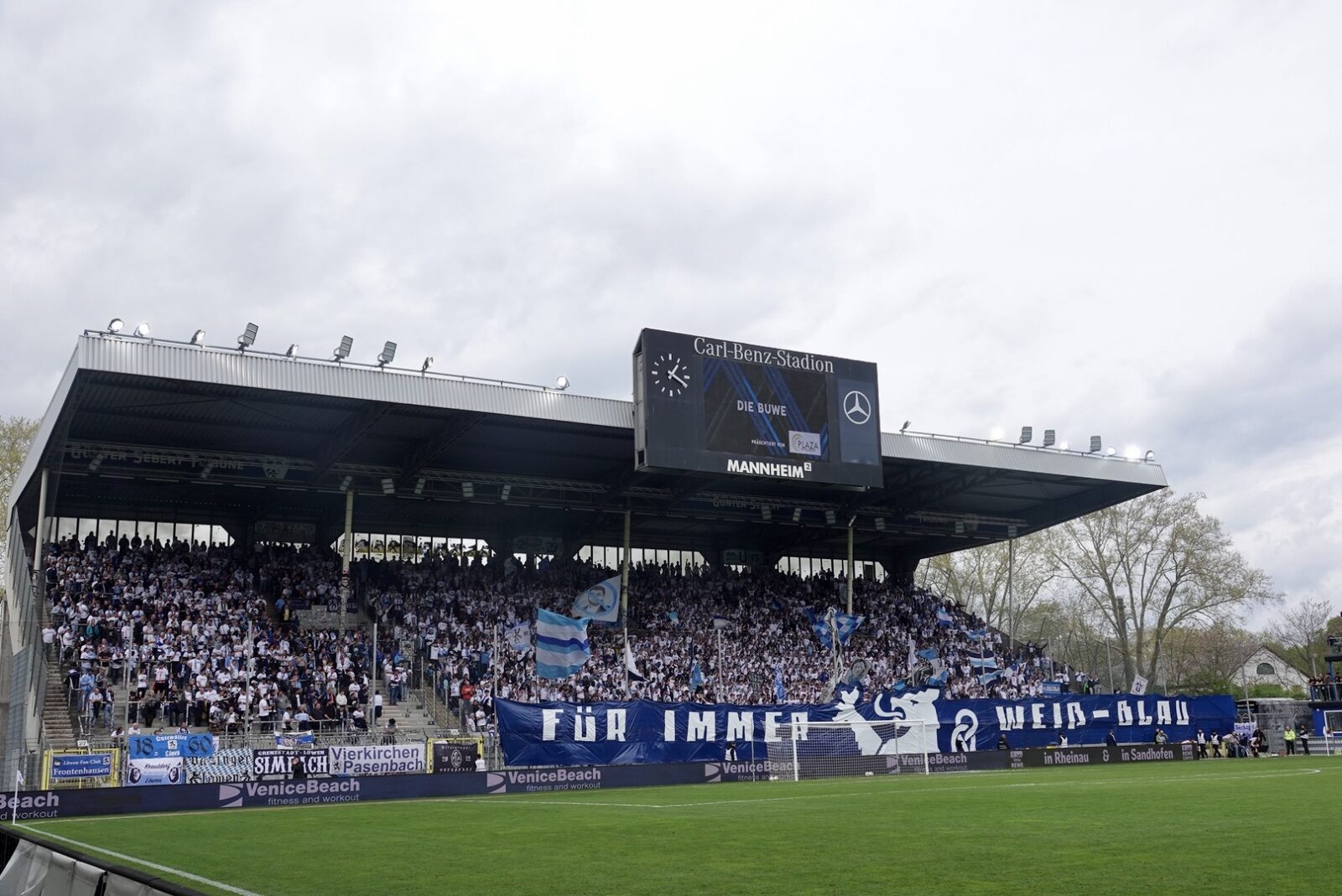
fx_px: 1268
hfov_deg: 55.8
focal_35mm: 34
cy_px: 448
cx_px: 671
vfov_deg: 38.9
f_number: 4
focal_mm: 12.33
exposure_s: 1/500
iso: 100
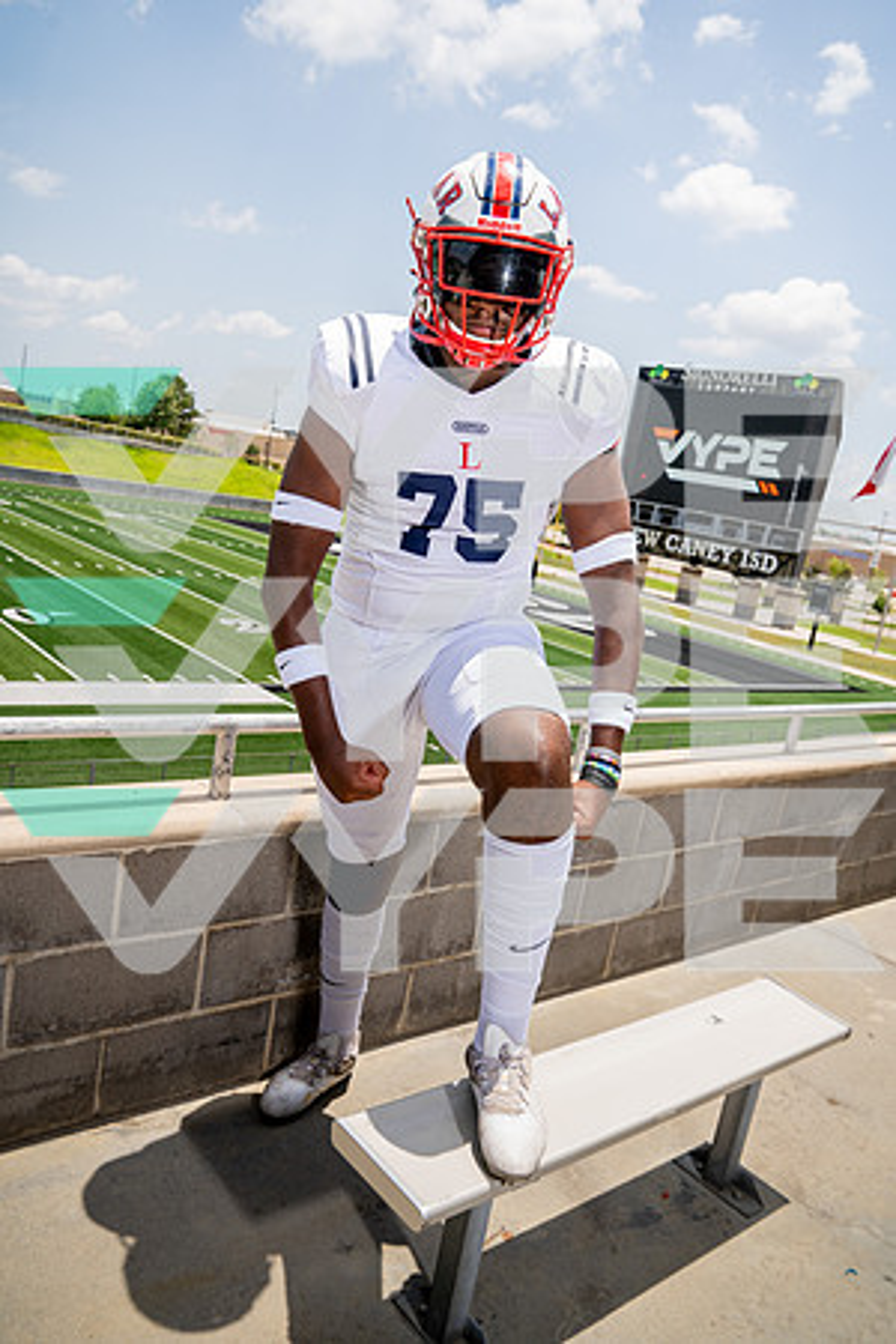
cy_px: 672
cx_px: 448
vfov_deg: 67.4
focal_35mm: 27
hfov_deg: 47.9
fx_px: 1008
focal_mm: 27
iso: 100
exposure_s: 1/250
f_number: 7.1
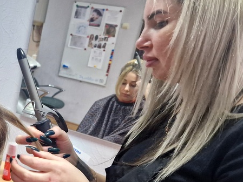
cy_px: 89
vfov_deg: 35.2
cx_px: 34
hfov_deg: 42.7
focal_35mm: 41
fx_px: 288
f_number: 1.8
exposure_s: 1/100
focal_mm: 5.4
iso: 500
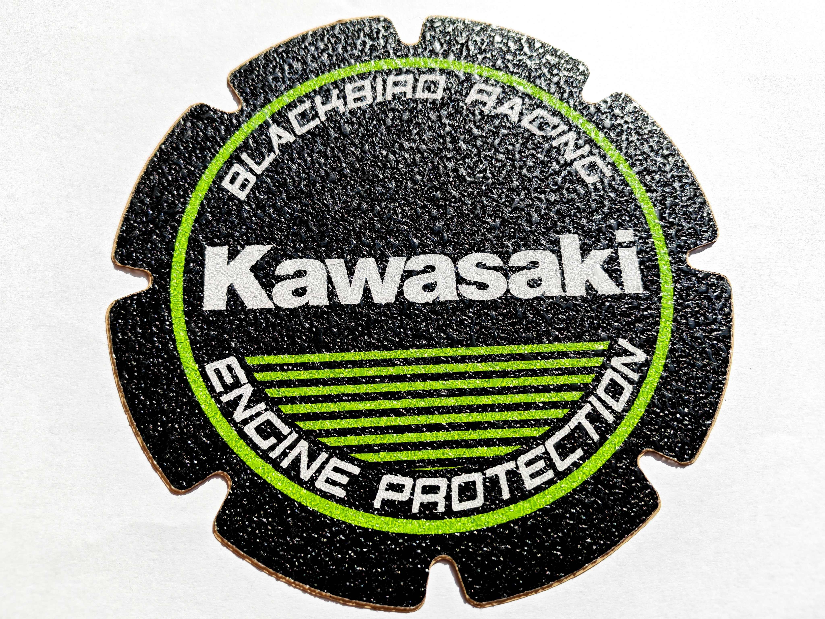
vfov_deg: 56.8
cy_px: 310
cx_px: 412
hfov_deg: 71.6
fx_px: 572
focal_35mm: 24
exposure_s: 1/860
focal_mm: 6.12
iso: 50
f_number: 1.9
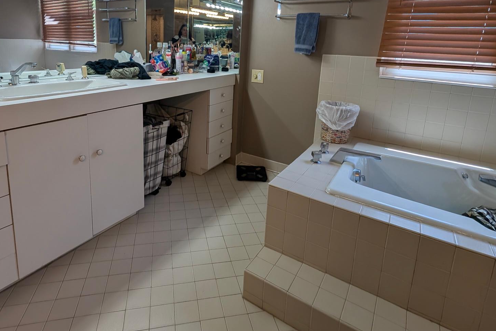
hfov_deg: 86.6
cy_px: 100
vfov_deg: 62.3
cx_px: 220
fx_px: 262
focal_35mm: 19
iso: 66
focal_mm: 1.95
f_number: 2.2
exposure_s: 1/120
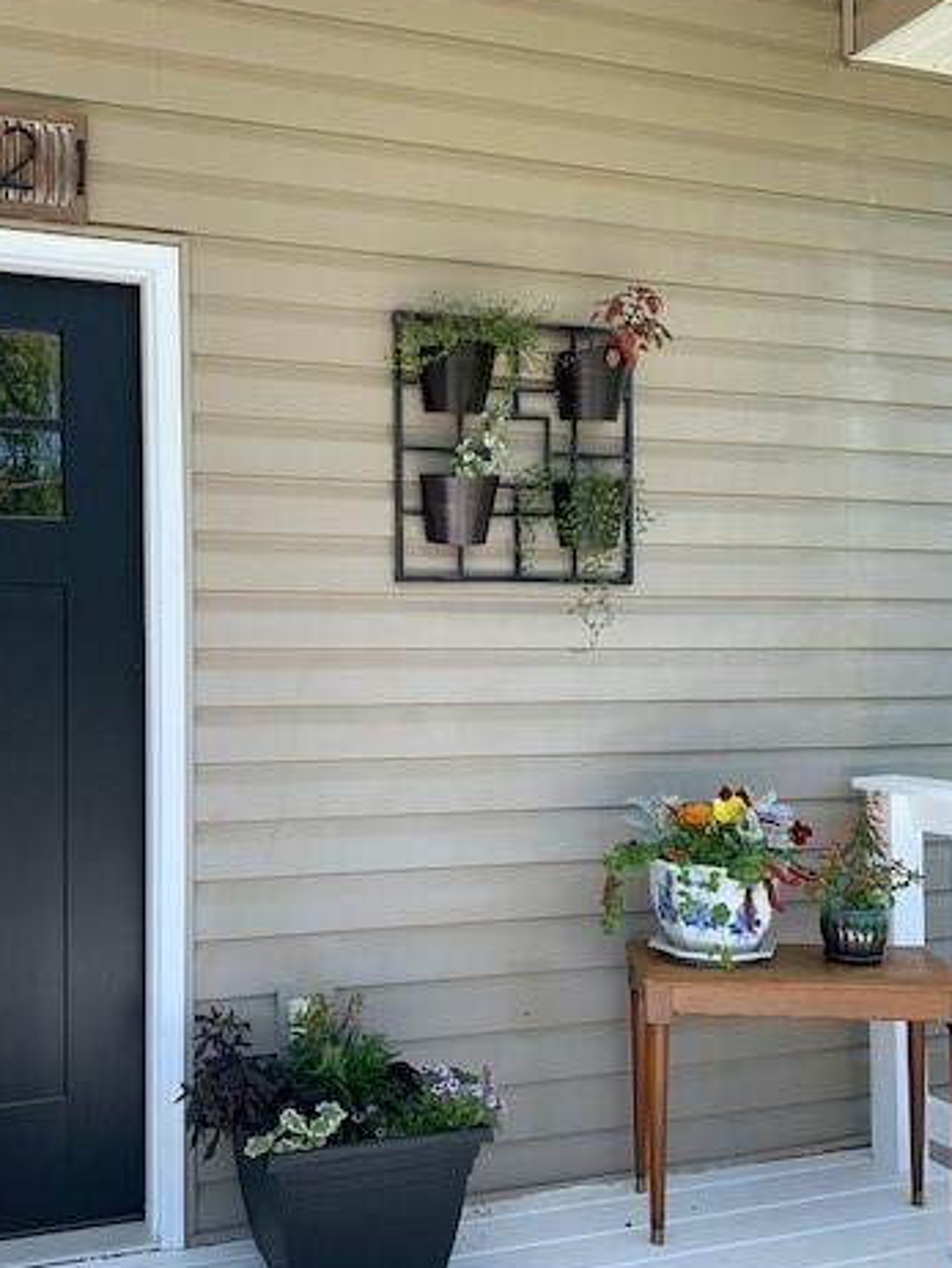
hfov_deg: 39.2
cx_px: 318
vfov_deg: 51.3
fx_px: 1319
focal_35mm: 36
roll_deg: +0.4
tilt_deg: +0.6
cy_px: 664
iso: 25
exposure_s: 1/743
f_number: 1.8
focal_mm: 4.25
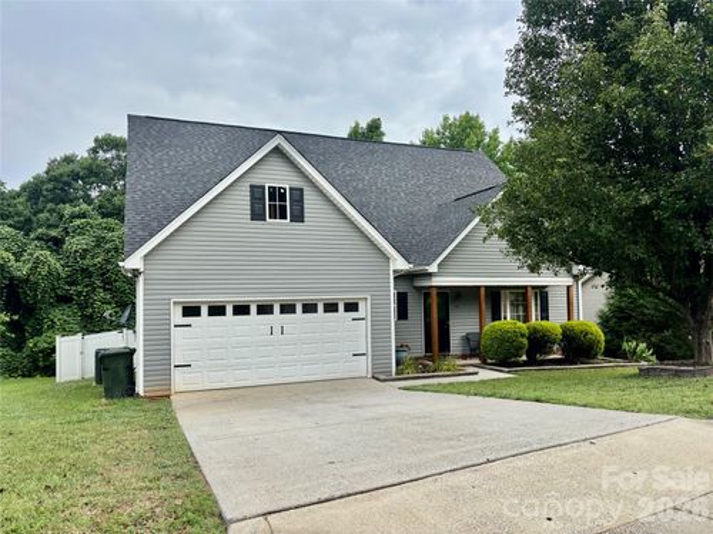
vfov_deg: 53.1
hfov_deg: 67.3
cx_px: 356
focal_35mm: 26
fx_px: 536
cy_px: 267
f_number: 1.6
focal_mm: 5.96
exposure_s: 1/1667
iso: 50
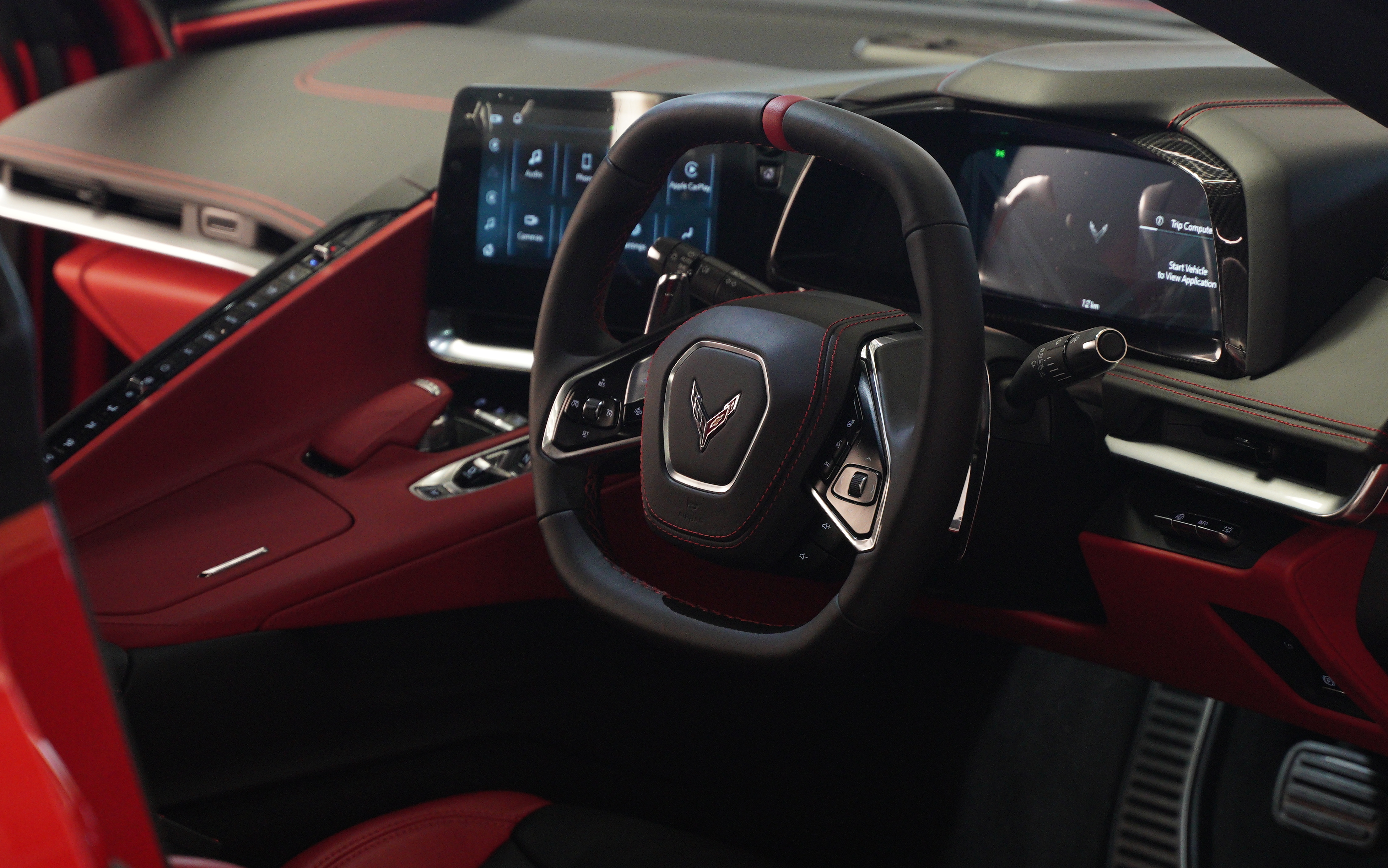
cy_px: 416
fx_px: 4350
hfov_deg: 18.1
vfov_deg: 11.4
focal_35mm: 115
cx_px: 692
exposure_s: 1/100
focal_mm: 75
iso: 3200
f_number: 3.5
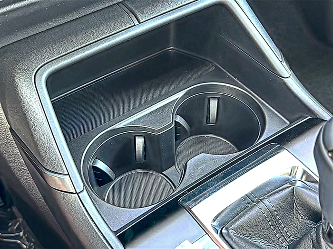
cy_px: 124
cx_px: 166
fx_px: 356
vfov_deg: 38.7
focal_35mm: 37
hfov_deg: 50.1
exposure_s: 1/50
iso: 160
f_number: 1.78
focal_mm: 6.86
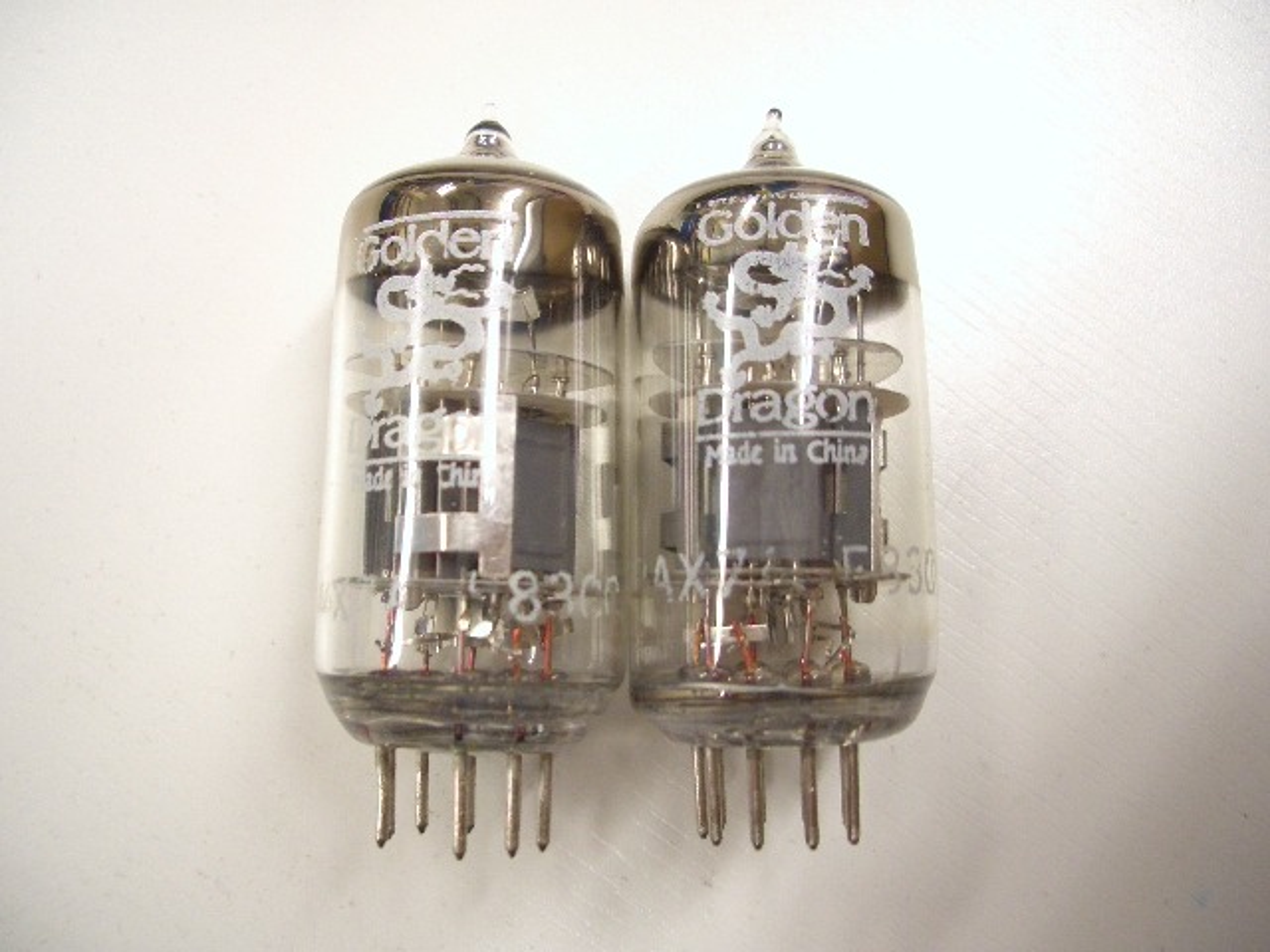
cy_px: 476
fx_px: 1284
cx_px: 635
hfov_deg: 52.6
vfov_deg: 40.7
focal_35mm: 35
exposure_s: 1/15
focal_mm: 5.8
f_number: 2.6
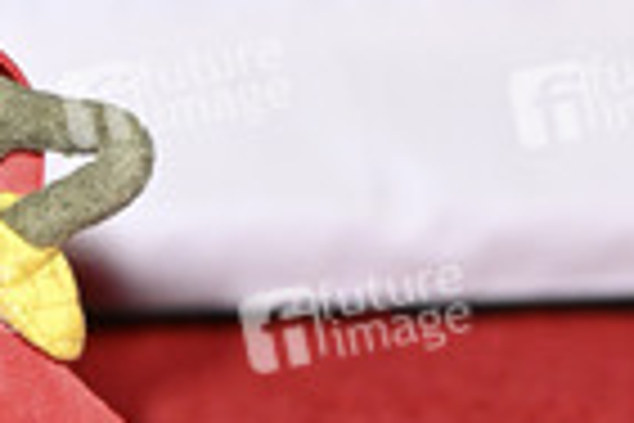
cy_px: 207
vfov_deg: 5.2
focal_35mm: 265
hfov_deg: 7.7
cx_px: -216
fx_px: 4667
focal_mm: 83
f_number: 6.3
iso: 1250
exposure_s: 1/200
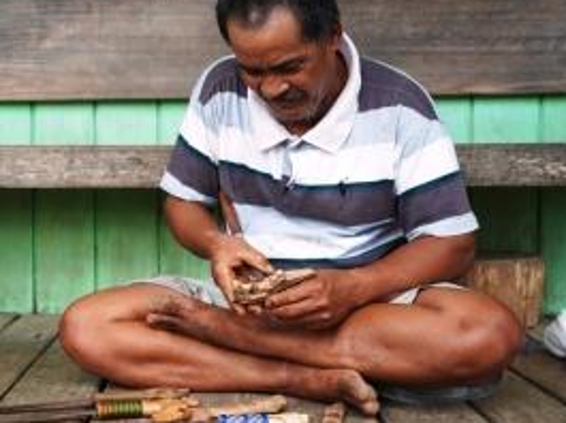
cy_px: 238
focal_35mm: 57
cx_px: 167
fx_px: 931
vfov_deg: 25.6
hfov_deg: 33.4
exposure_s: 1/250
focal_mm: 35
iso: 160
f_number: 2.8
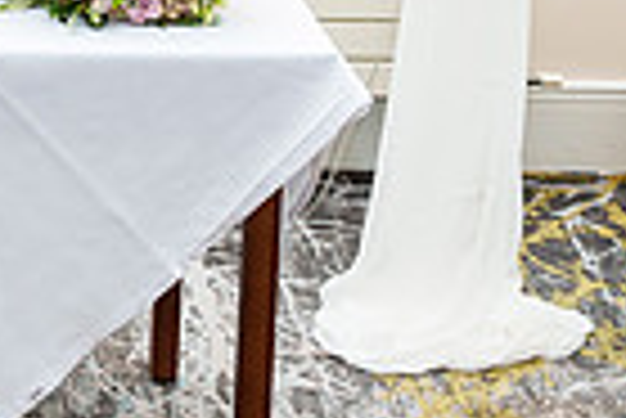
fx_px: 2367
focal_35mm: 136
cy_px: -399
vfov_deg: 9.5
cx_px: -186
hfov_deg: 14.4
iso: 400
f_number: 3.5
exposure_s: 1/250
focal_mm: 28
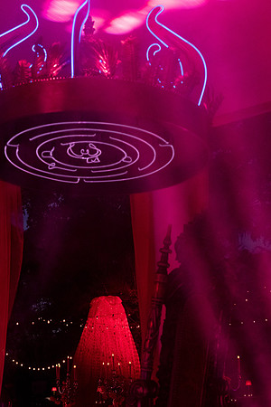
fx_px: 632
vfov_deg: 35.6
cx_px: 136
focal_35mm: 56
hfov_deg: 24.2
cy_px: 204
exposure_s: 1/125
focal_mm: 37.6
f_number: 7.1
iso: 6400
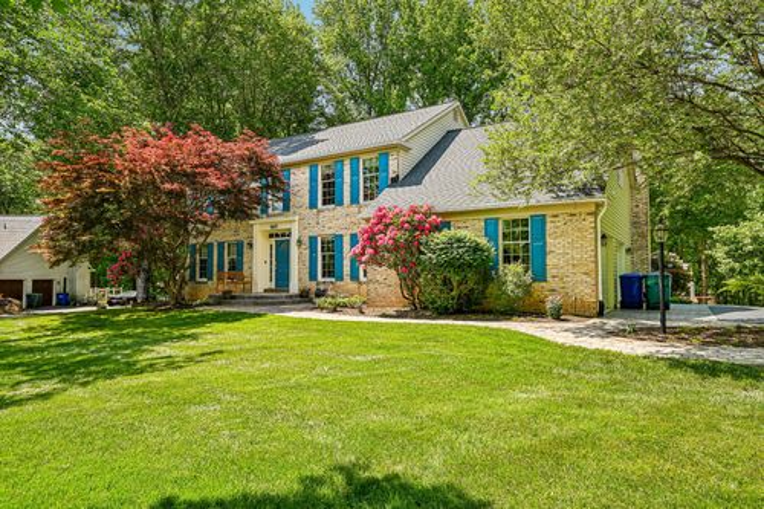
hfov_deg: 79.9
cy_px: 254
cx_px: 382
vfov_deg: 58.3
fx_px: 456
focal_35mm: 22
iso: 100
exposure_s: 1/125
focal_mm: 21.5
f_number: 8
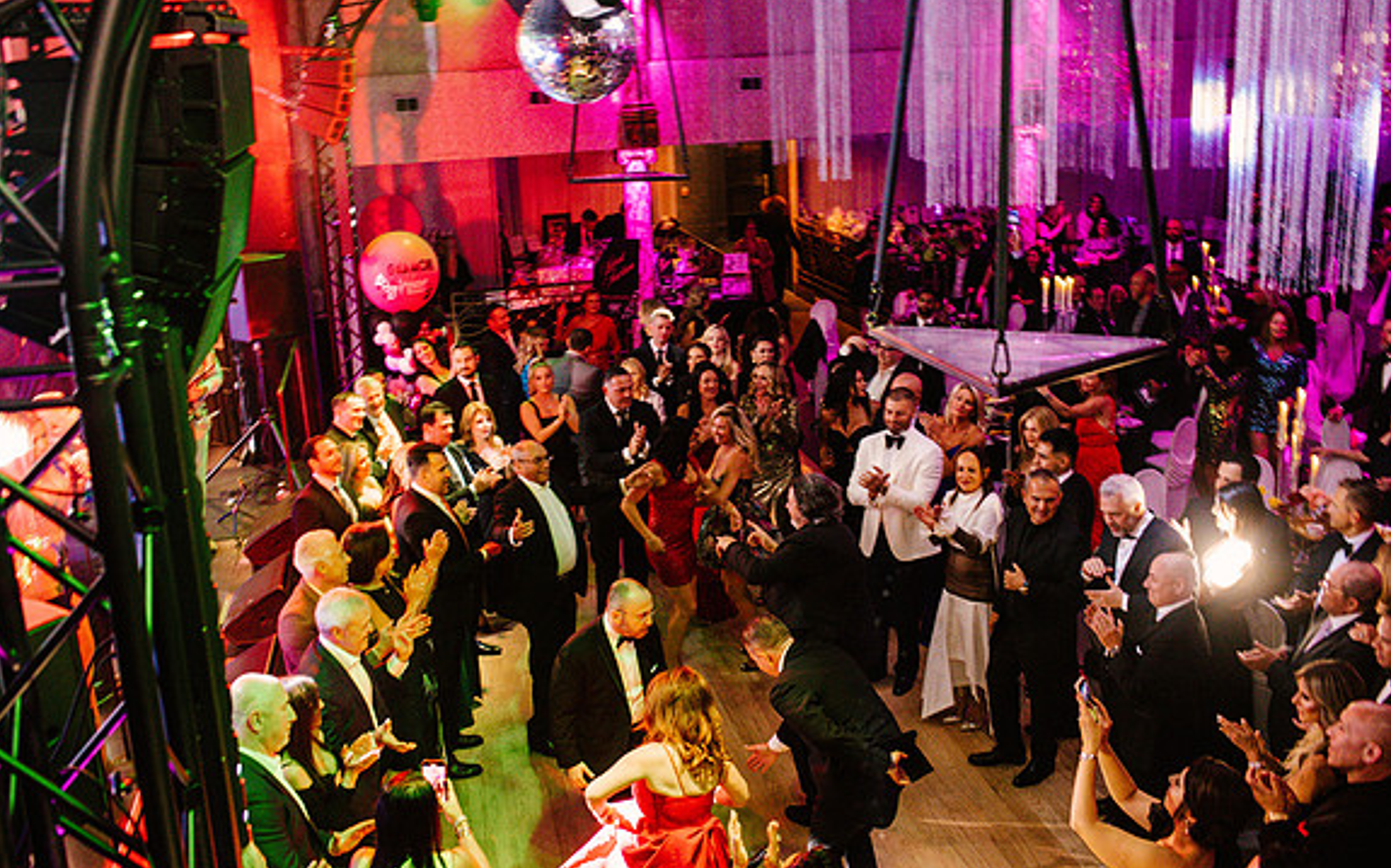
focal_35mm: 36
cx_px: 694
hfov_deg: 54.0
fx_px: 1364
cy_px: 412
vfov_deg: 35.3
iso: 2500
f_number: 3.5
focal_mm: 35
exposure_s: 1/200
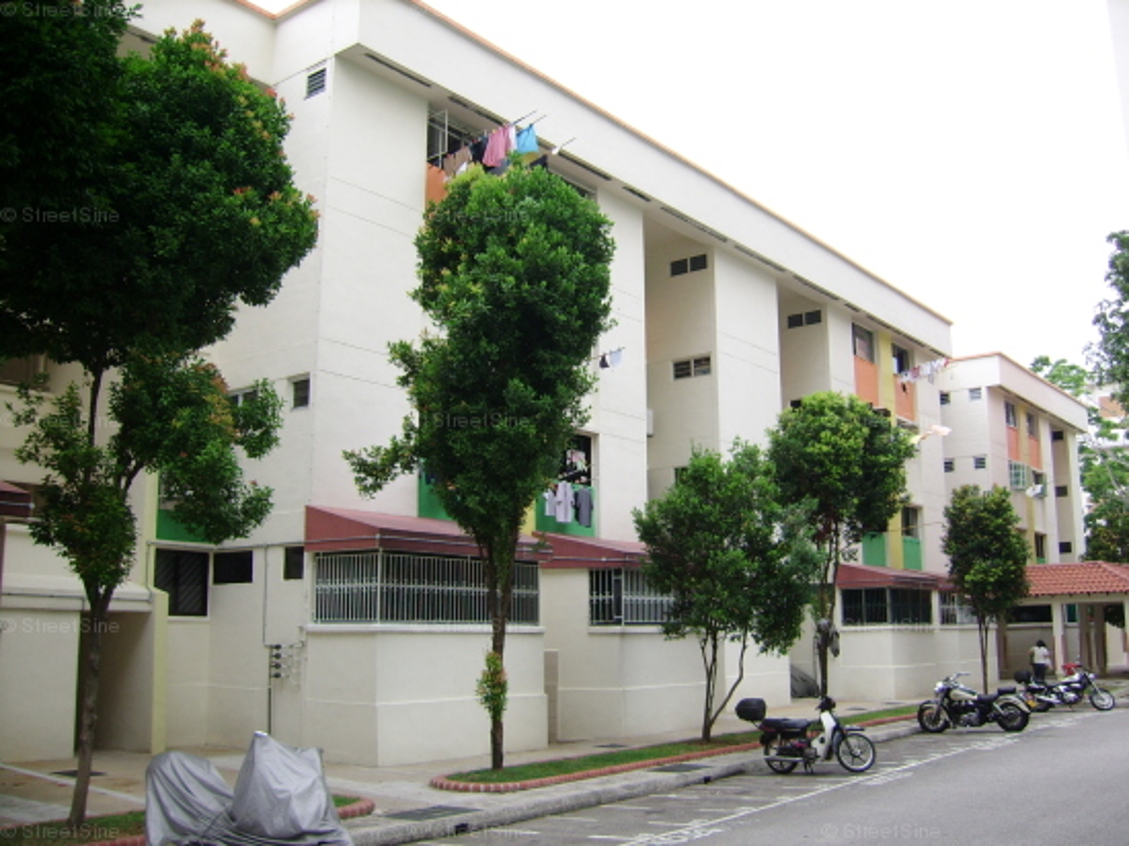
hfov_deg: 52.6
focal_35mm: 35
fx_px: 1141
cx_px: 564
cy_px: 423
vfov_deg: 40.7
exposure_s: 1/545
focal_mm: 5.95
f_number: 2.8
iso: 50
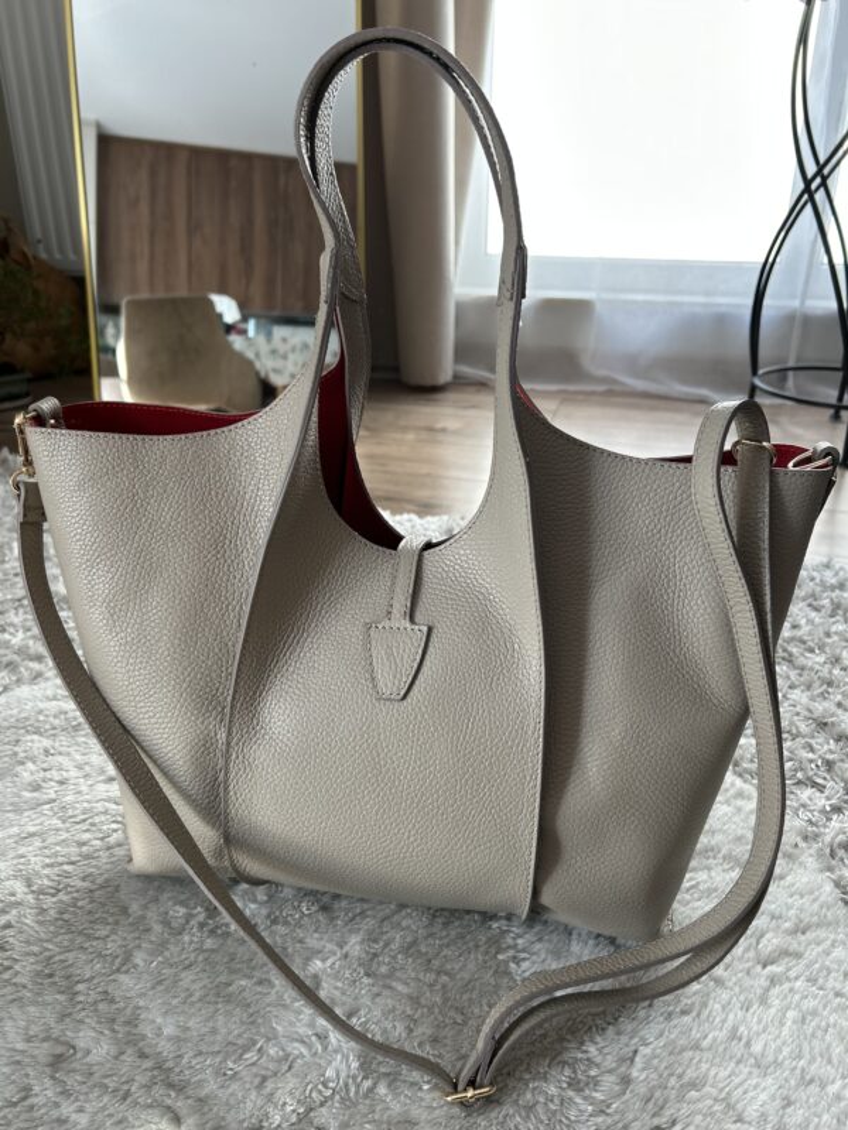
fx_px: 849
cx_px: 424
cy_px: 565
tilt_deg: -24.6
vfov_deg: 67.3
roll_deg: +0.5
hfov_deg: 53.1
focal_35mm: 26
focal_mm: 5.7
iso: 40
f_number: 1.5
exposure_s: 1/121
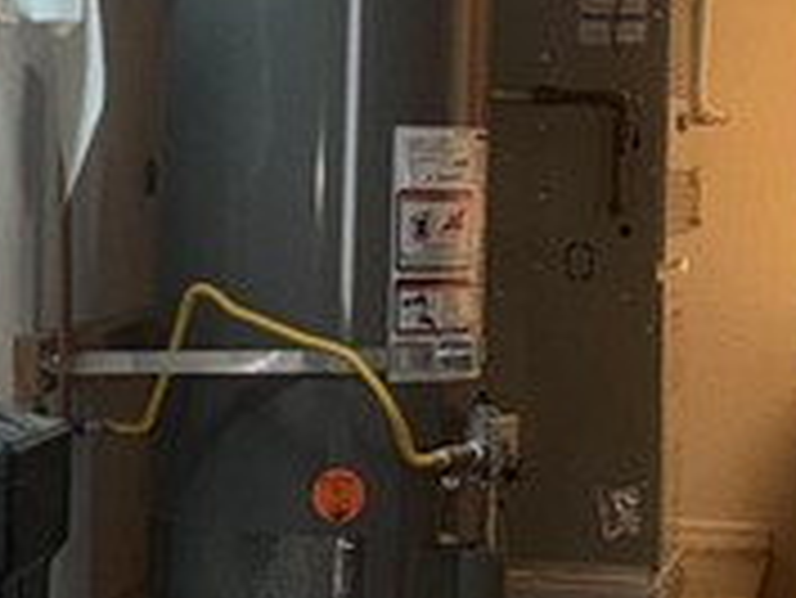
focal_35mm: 139
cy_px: 238
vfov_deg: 10.7
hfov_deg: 14.0
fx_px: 3198
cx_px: 72
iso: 100
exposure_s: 1/46
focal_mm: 6.76
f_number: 1.78
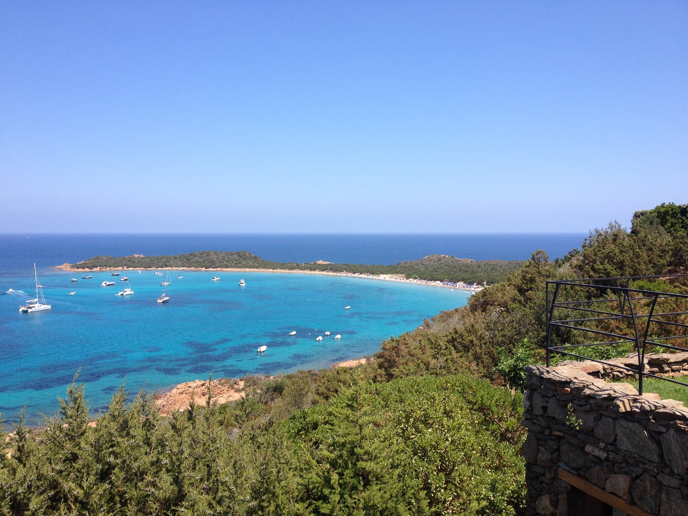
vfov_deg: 40.7
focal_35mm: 35
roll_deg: +0.7
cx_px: 344
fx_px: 696
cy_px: 258
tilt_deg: -5.2
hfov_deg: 52.6
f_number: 2.4
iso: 50
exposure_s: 1/1416
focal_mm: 4.28
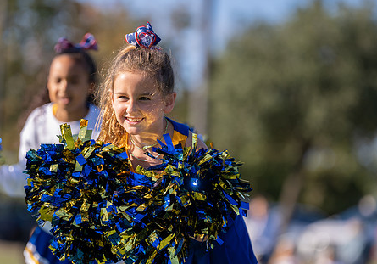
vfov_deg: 5.7
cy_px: 159
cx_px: 172
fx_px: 2626
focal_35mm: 247
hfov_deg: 8.2
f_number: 2.8
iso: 100
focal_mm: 165
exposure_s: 1/1250
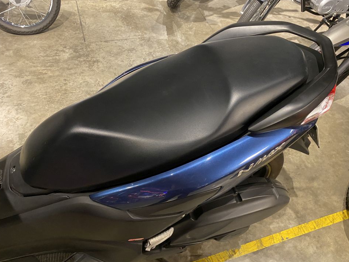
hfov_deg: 61.6
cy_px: 133
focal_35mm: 29
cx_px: 184
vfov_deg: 48.2
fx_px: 292
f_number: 1.8
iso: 400
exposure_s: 1/50
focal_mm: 4.25
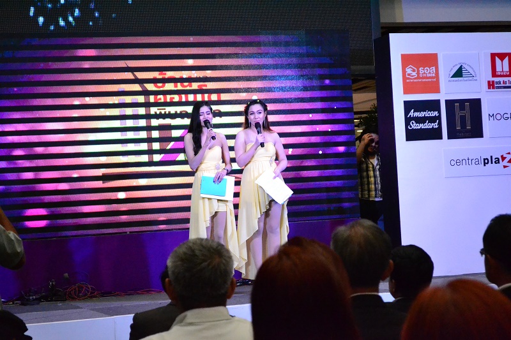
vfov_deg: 16.5
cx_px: 256
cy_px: 170
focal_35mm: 82
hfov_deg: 24.6
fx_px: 1171
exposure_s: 1/1000
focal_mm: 55
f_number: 5.6
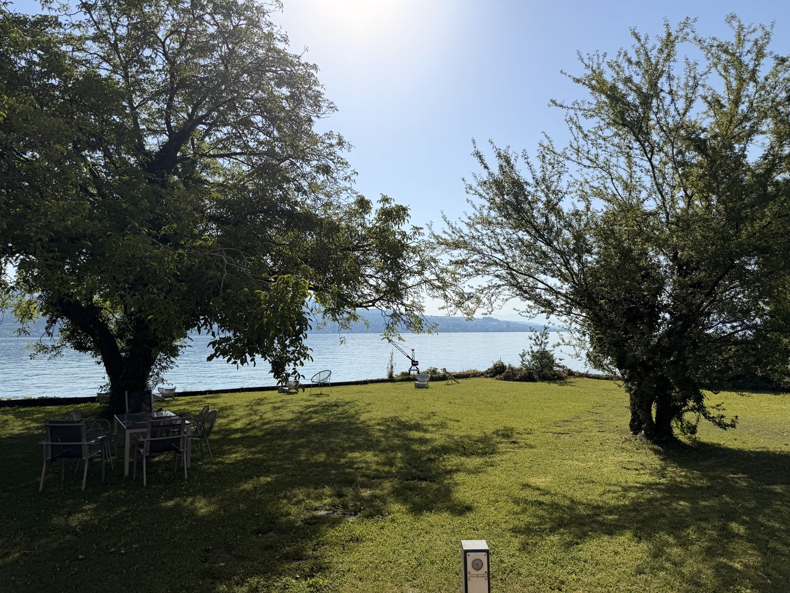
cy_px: 296
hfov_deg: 71.6
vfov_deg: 56.8
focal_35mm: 24
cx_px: 395
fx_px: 548
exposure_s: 1/9091
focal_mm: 6.76
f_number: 1.78
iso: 80
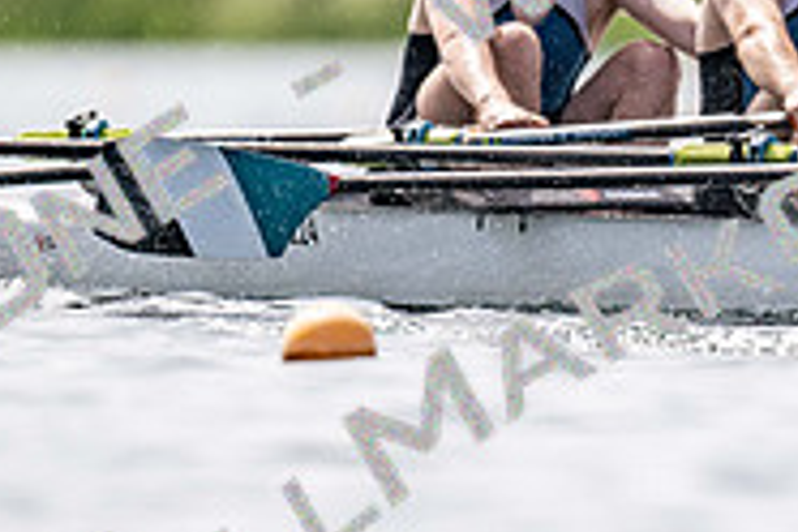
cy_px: 58
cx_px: 944
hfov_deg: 1.1
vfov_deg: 0.7
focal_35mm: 1875
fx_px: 41559
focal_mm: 600
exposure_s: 1/2500
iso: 160
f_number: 4
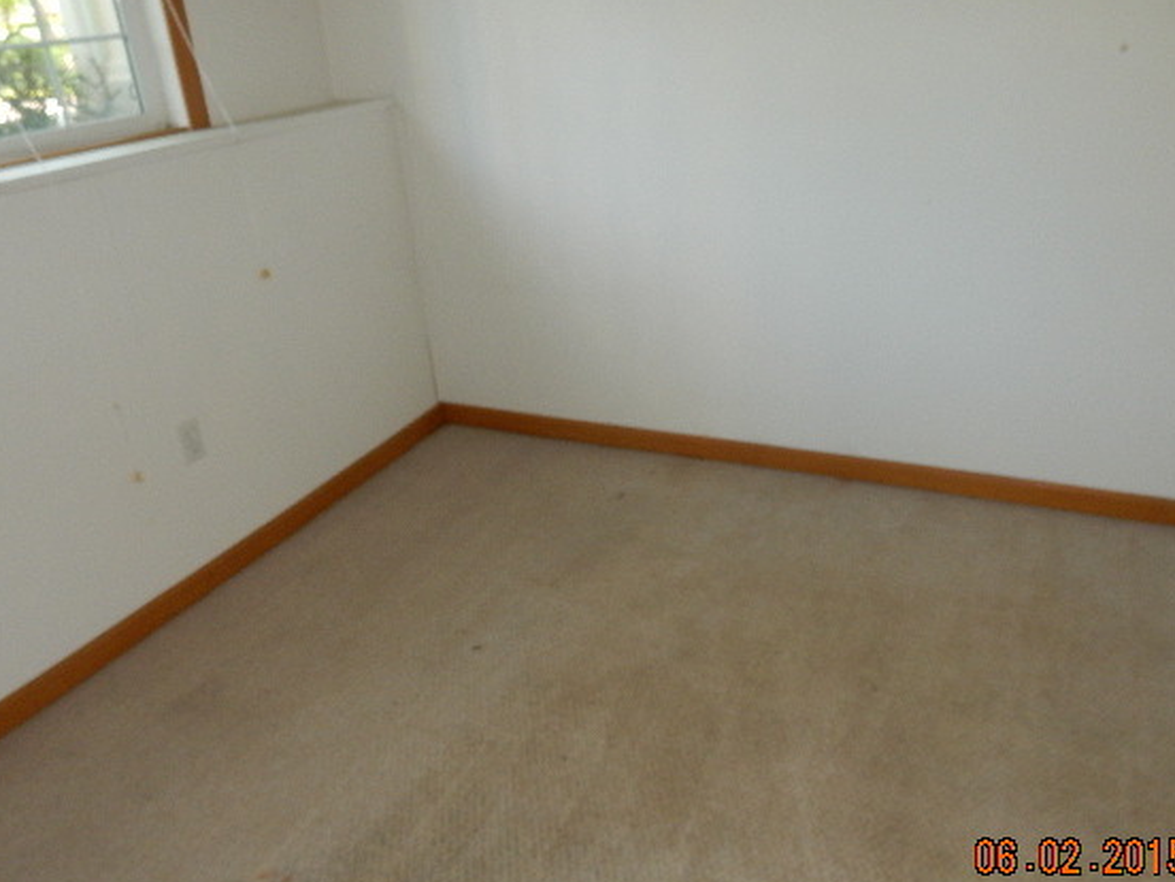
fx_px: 984
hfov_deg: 61.7
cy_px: 452
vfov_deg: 48.2
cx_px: 588
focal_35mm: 29
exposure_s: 1/30
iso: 200
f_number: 3.7
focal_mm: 4.5
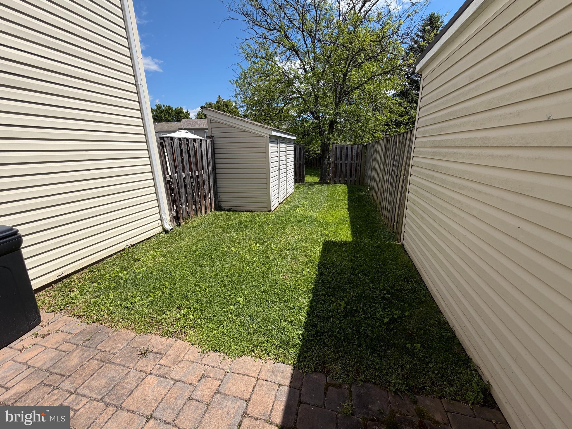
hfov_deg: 102.1
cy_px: 214
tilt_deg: -14.5
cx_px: 286
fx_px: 231
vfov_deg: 85.7
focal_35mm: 14
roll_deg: +2.0
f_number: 2.2
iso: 20
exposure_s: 1/841
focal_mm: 2.22
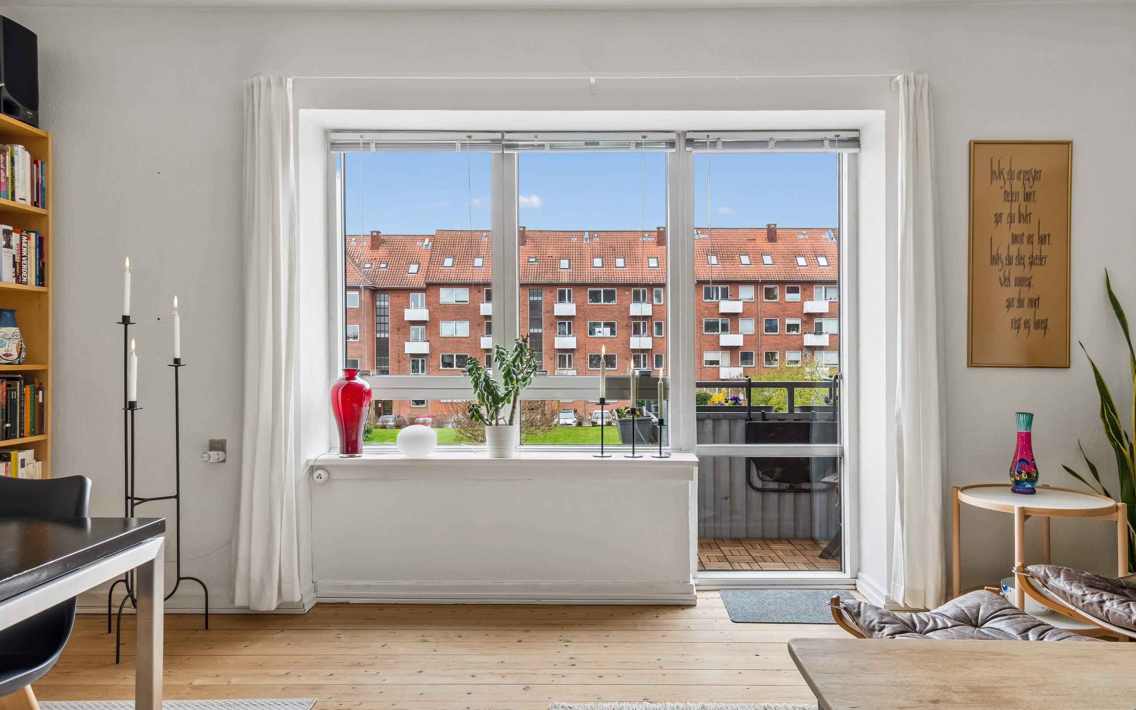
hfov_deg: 75.9
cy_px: 380
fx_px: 728
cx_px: 576
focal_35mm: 24
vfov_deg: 51.9
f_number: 8
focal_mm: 15
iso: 400
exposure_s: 1/25
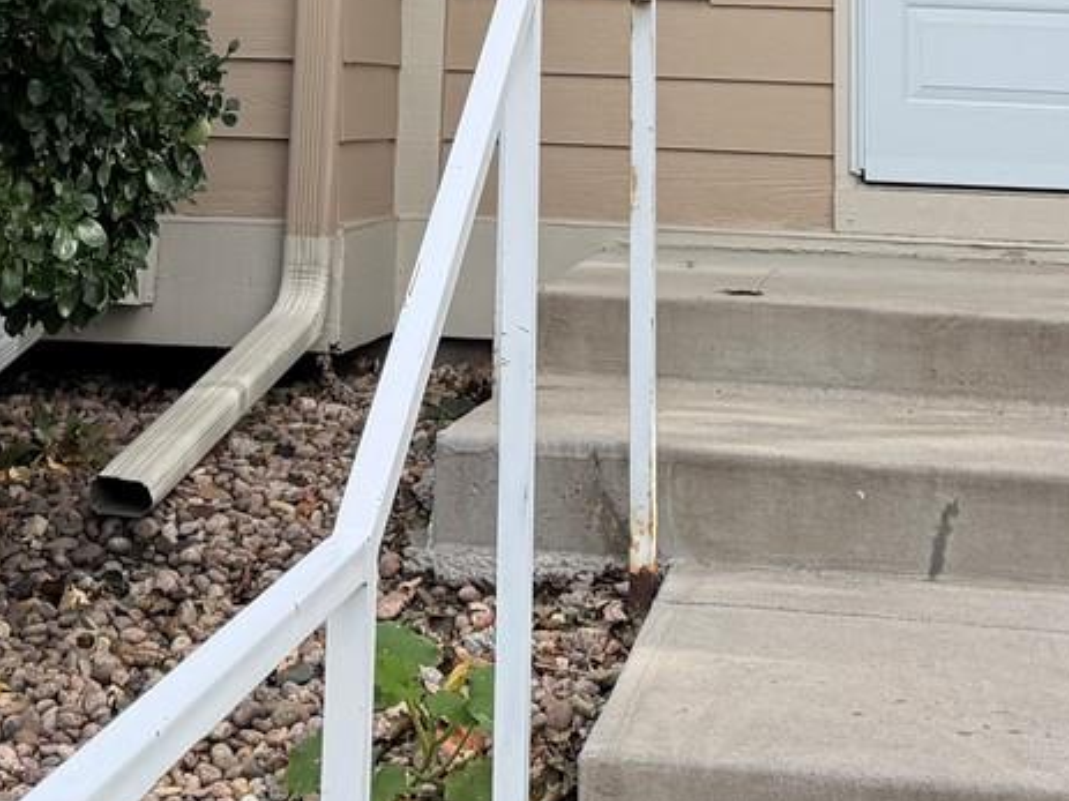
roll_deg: -2.1
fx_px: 2563
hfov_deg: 23.6
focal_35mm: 83
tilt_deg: +15.7
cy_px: -517
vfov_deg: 15.8
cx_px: 510
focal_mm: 6.76
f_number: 1.78
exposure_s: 1/2232
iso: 80
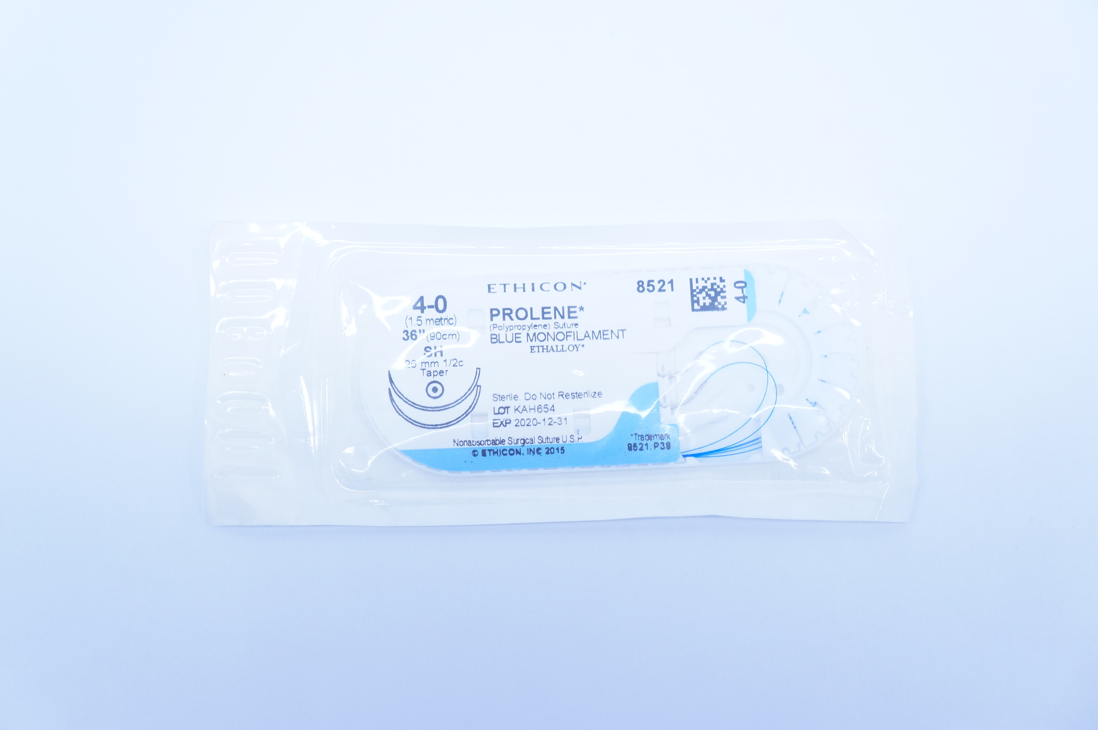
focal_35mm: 46
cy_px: 365
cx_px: 549
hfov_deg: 42.4
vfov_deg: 28.9
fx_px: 1417
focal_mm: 31
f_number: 4.5
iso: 800
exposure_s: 1/200
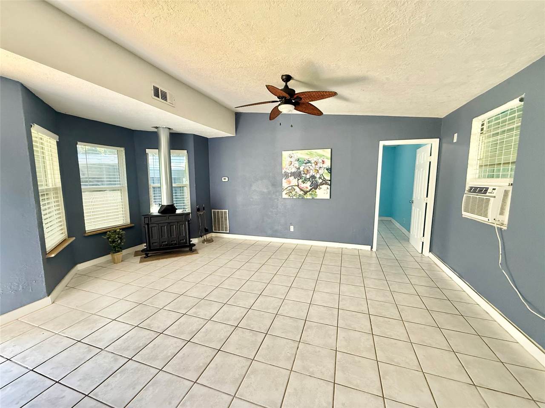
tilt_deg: -6.2
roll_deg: -0.2
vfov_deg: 85.7
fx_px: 220
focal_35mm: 14
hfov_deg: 102.1
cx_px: 272
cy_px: 204
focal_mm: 2.22
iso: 320
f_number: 2.2
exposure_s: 1/99
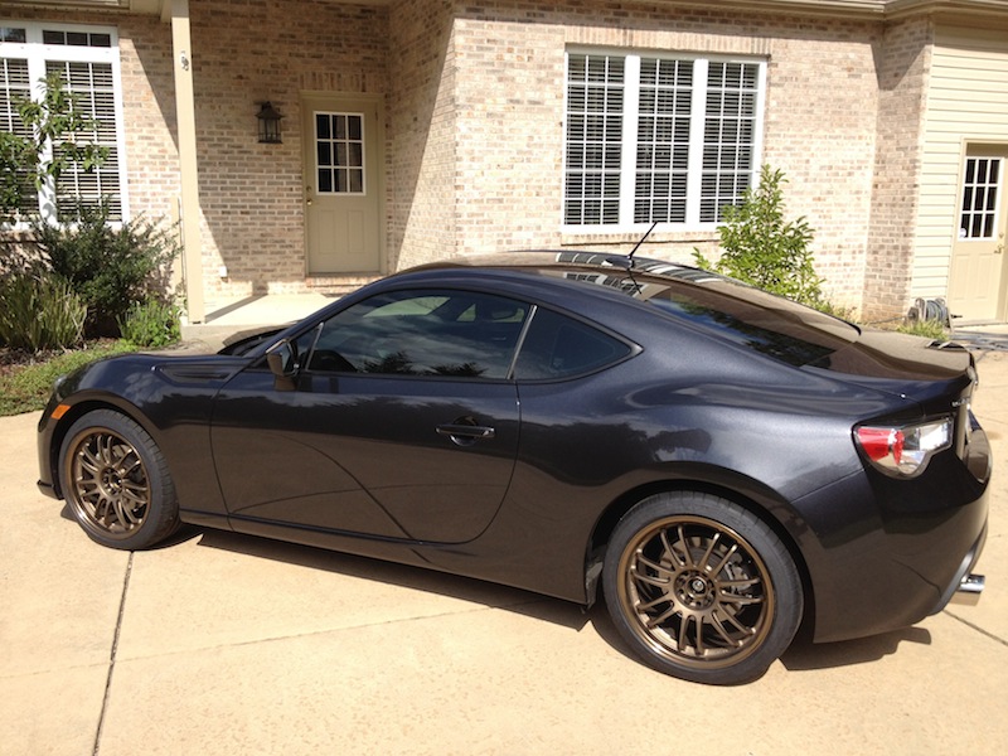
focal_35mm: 35
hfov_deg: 52.6
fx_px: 1019
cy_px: 378
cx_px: 504
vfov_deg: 40.7
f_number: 2.4
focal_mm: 4.3
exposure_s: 1/1381
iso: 64
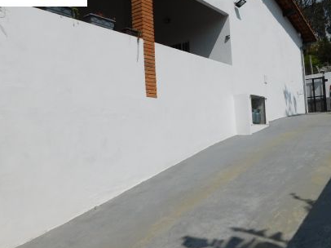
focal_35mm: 34
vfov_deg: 41.7
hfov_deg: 52.6
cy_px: 121
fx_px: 325
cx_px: 230
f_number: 6
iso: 125
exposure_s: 1/1500
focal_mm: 4
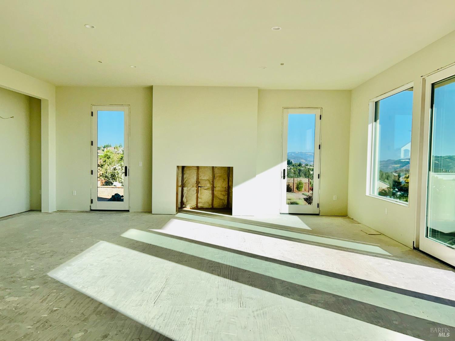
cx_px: 228
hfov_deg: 67.3
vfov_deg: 53.1
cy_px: 170
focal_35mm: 26
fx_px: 342
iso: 50
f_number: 1.5
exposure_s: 1/3356
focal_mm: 5.7
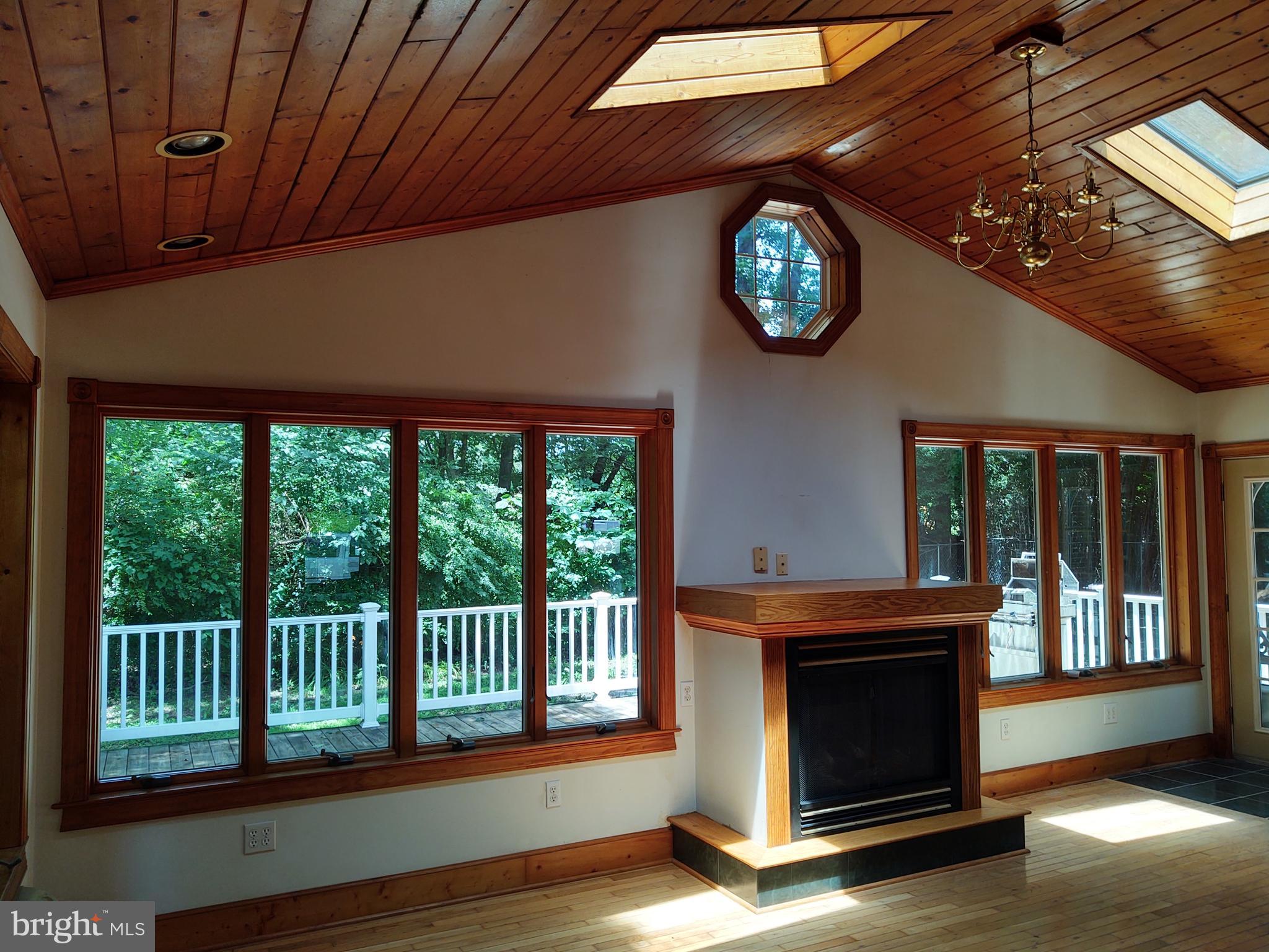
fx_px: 990
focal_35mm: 27
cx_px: 634
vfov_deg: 51.4
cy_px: 476
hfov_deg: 65.3
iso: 100
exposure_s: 1/316
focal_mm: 4.75
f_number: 1.7
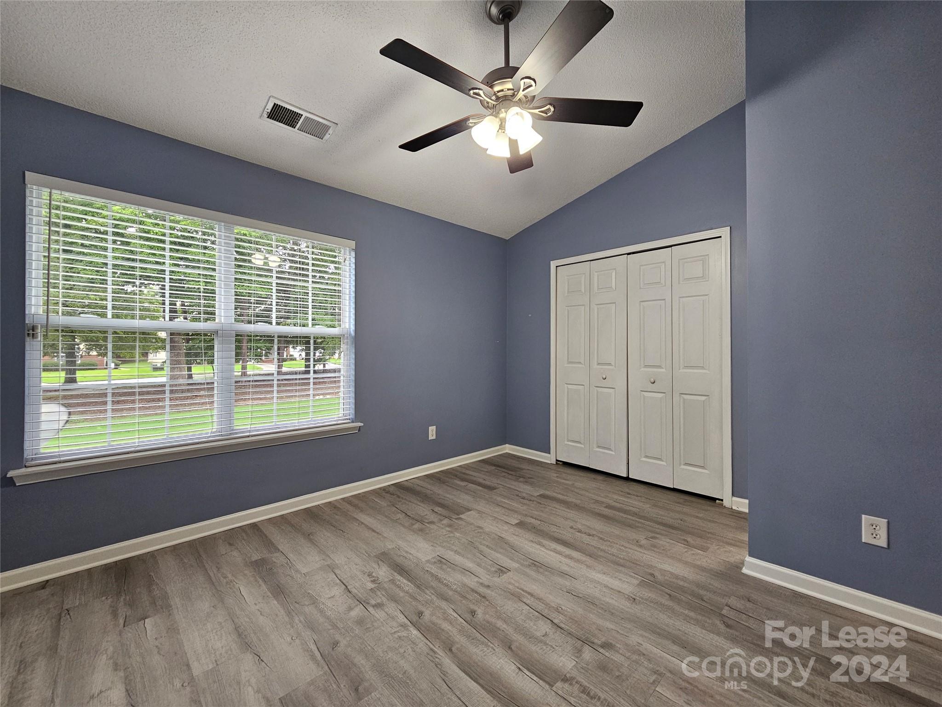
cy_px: 354
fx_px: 354
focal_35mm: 13
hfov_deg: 106.2
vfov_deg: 89.9
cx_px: 471
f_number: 2.2
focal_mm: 2.2
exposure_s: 1/60
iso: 160
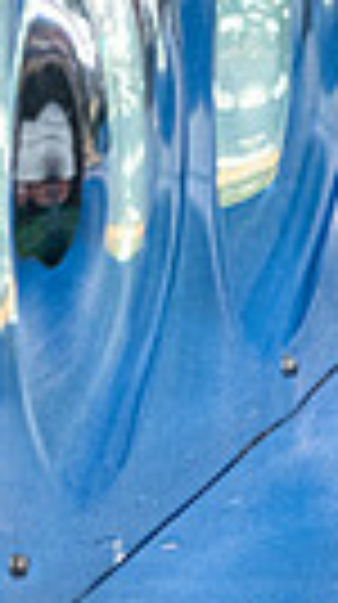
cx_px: 1632
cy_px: -392
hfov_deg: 2.2
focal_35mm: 537
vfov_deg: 4.0
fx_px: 8589
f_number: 2.8
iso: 1600
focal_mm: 61
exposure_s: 1/60
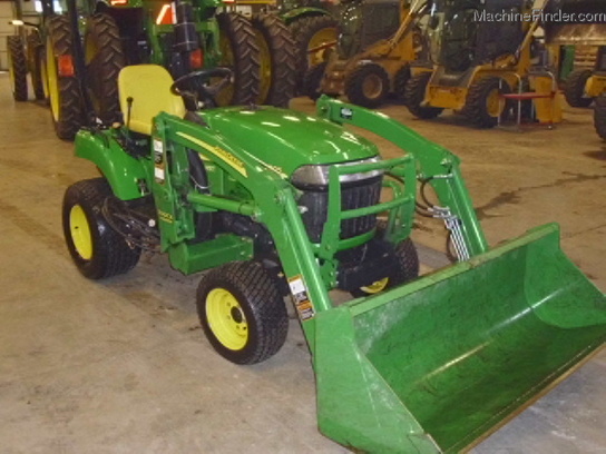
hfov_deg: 49.0
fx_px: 665
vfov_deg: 37.7
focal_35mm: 38
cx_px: 303
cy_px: 227
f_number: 3
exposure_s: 1/60
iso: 400
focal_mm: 6.36
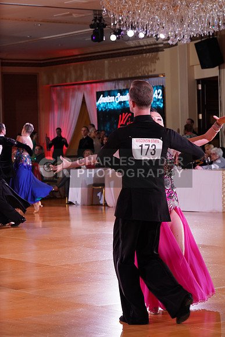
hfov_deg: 13.0
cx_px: 112
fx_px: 984
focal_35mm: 105
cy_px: 168
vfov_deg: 19.5
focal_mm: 105
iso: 1600
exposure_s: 1/200
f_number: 6.3
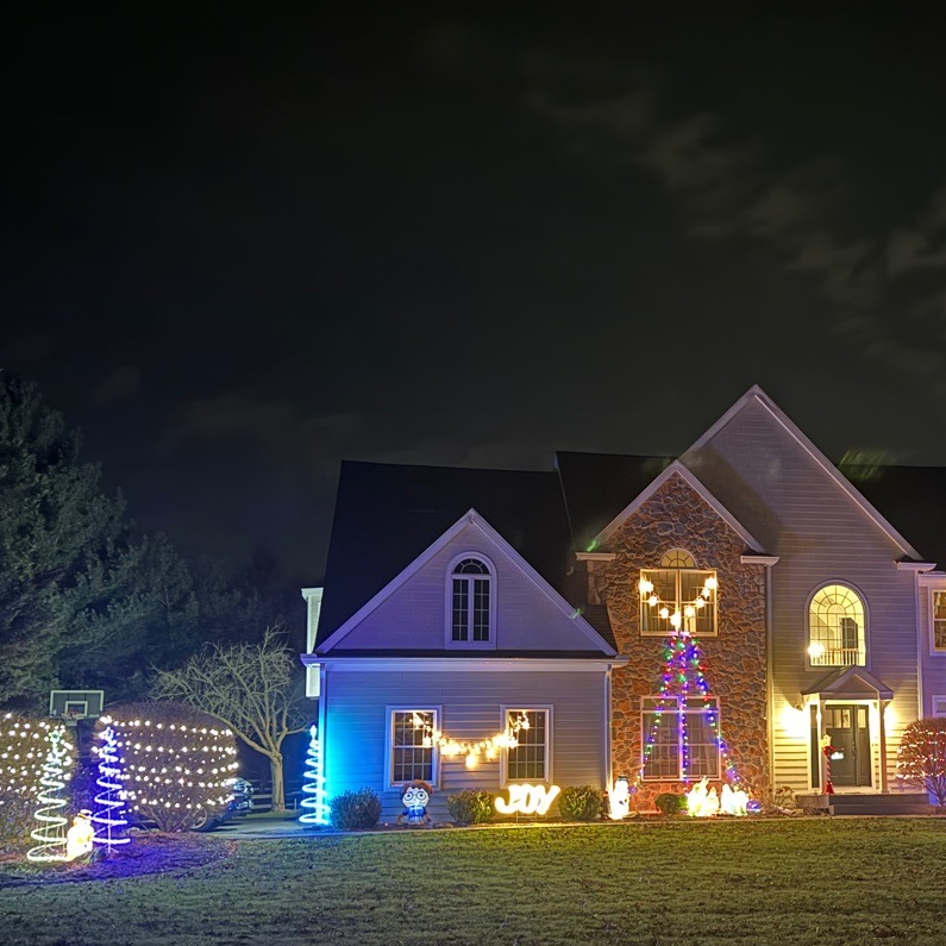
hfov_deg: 40.8
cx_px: 698
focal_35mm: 40
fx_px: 1237
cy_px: 628
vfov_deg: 41.3
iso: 1600
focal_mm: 6.86
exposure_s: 1/9
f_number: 1.78
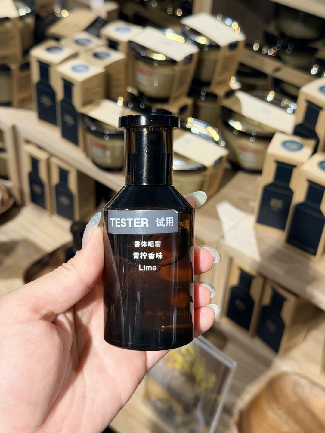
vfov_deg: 39.7
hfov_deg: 30.3
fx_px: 601
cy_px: 216
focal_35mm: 48
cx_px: 162
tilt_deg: -40.1
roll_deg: -4.6
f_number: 1.78
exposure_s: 1/100
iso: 100
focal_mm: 6.76
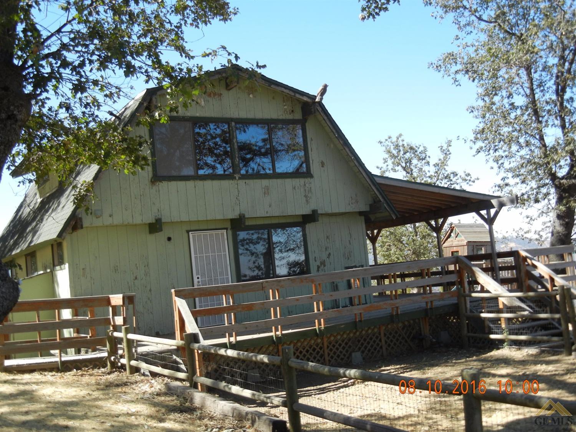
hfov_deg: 47.9
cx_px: 288
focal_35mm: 39
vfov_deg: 36.8
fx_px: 649
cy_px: 216
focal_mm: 7.1
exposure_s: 1/411
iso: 160
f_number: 3.7
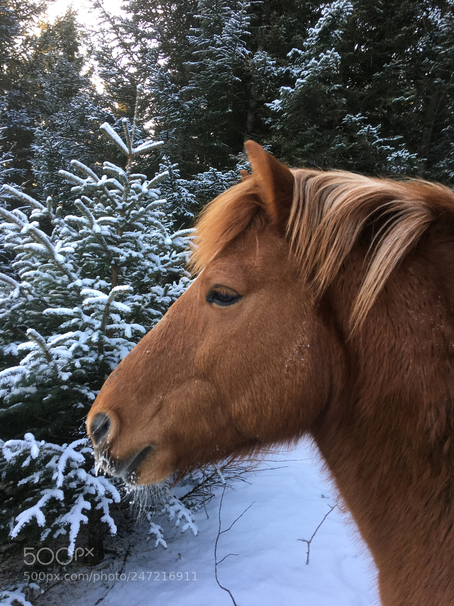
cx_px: 227
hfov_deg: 48.2
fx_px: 507
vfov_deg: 61.7
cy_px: 303
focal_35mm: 29
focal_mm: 4.15
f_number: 2.2
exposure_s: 1/50
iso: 25
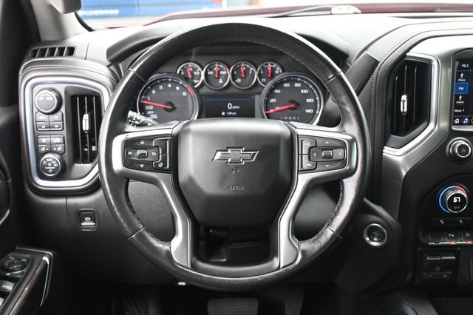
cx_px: 236
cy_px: 158
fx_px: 542
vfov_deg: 32.4
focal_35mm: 41
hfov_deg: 47.2
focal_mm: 27.5
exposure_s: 1/125
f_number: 4.5
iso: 1000
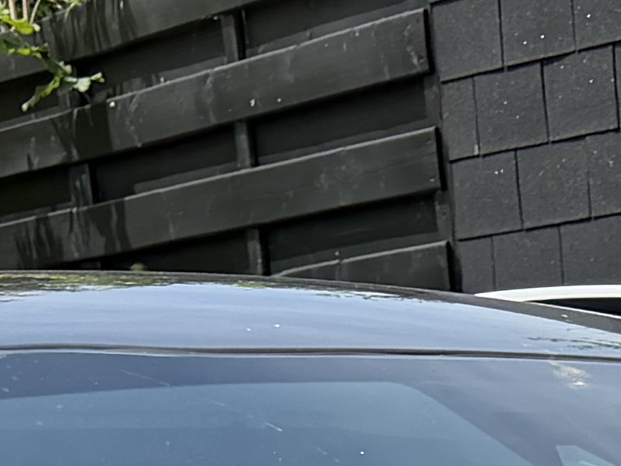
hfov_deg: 11.1
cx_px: 1079
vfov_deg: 7.3
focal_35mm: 168
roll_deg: +0.1
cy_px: 1625
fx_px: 3014
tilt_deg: -18.8
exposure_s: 1/2525
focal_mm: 6.76
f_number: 1.78
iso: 100
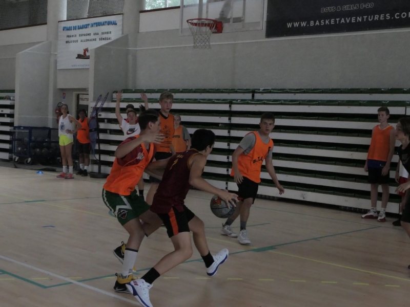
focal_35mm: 57
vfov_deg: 25.7
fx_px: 675
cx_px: 205
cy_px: 154
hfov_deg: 33.8
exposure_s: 1/2500
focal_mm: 19.2
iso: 3200
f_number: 4.5
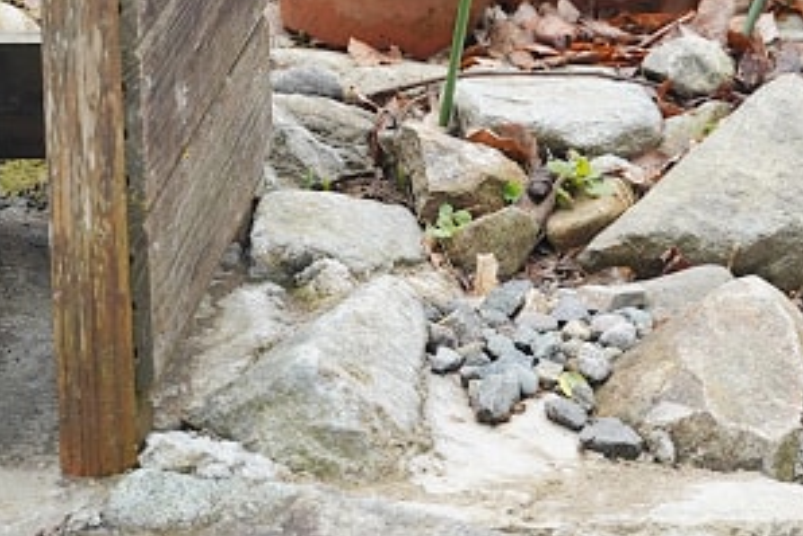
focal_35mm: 169
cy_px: -315
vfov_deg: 7.9
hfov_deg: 12.1
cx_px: 296
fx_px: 3771
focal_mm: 42
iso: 250
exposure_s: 1/160
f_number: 4
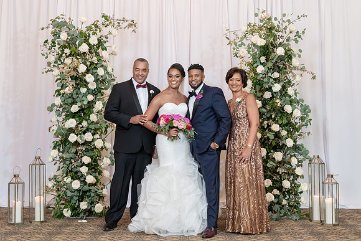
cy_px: 117
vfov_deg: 24.0
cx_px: 177
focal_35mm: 56
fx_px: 565
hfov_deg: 35.4
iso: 2000
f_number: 4
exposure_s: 1/100
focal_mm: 54
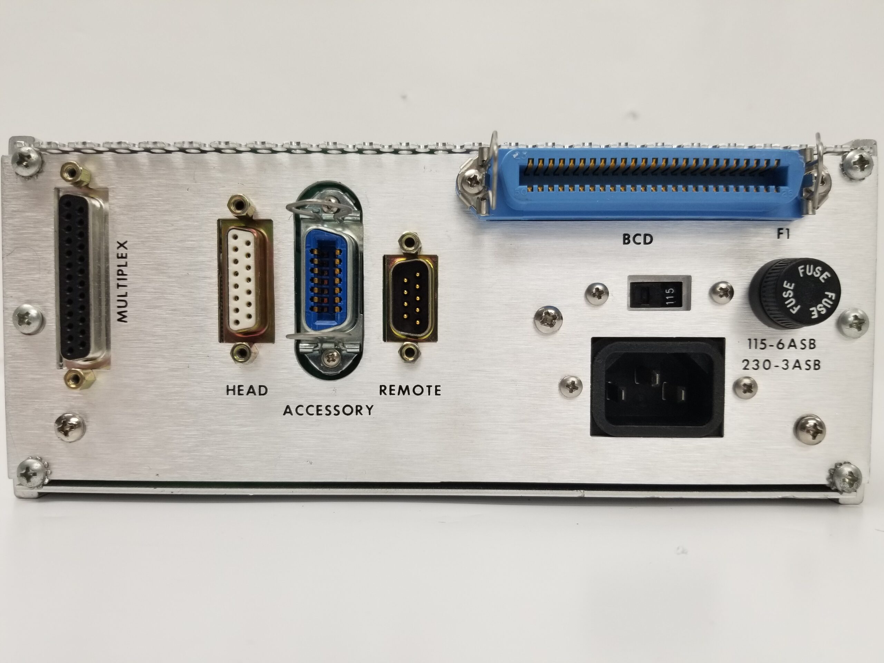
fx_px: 664
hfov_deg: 67.3
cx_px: 442
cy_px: 332
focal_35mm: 26
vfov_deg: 53.1
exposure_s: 1/120
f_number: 1.7
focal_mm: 4.25
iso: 64
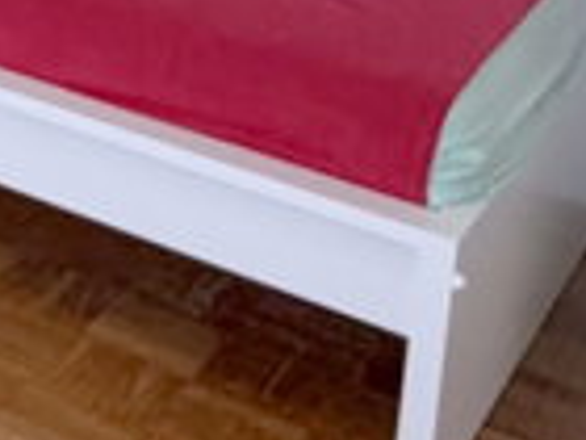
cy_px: -444
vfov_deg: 12.2
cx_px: -521
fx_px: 1811
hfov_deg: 15.4
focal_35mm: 107
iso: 125
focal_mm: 2.22
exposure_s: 1/121
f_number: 2.2
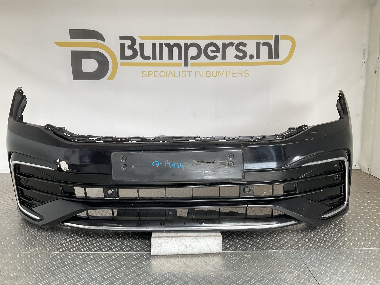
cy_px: 142
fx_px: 318
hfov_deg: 61.7
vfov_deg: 48.2
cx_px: 190
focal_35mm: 29
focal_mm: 3
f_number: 1.8
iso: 25
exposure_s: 1/120
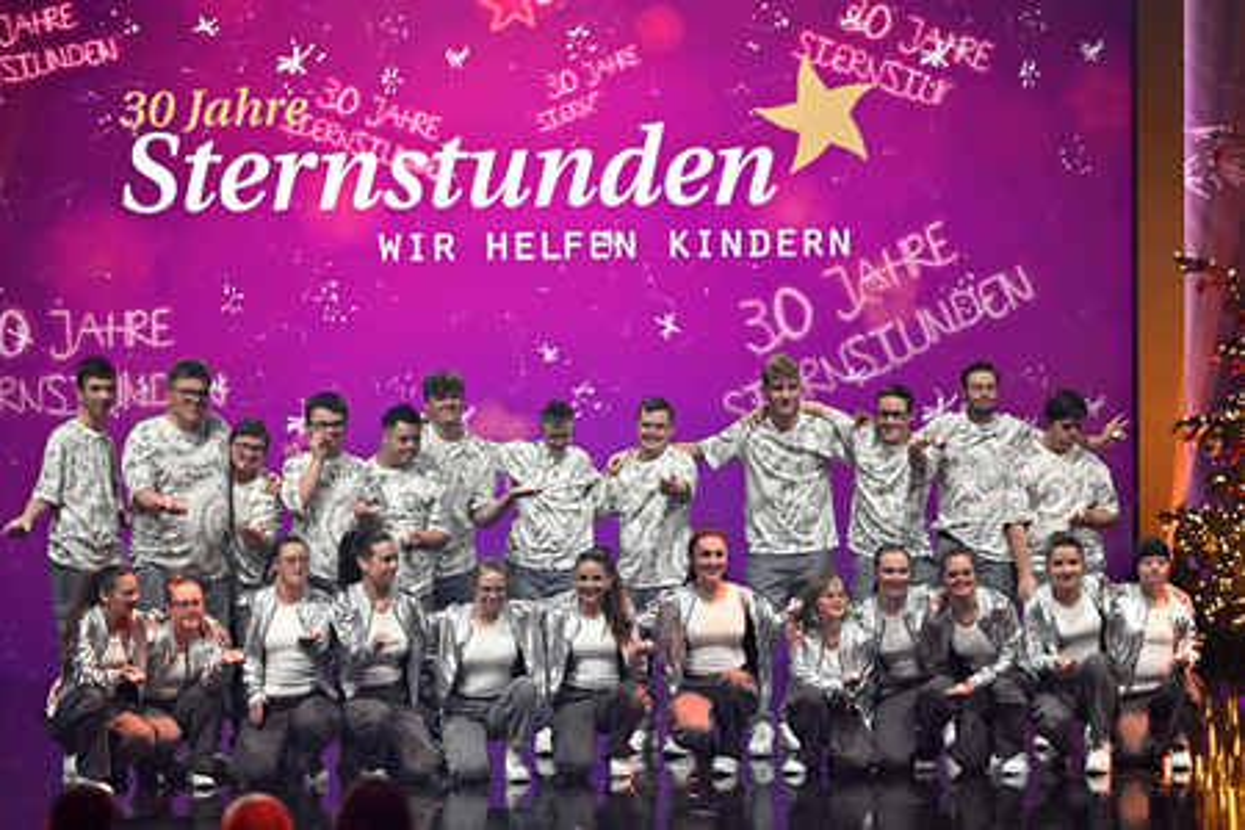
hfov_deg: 15.2
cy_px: 415
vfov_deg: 10.2
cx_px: 622
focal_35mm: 135
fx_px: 4668
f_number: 2.8
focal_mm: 135
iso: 2000
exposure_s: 1/400
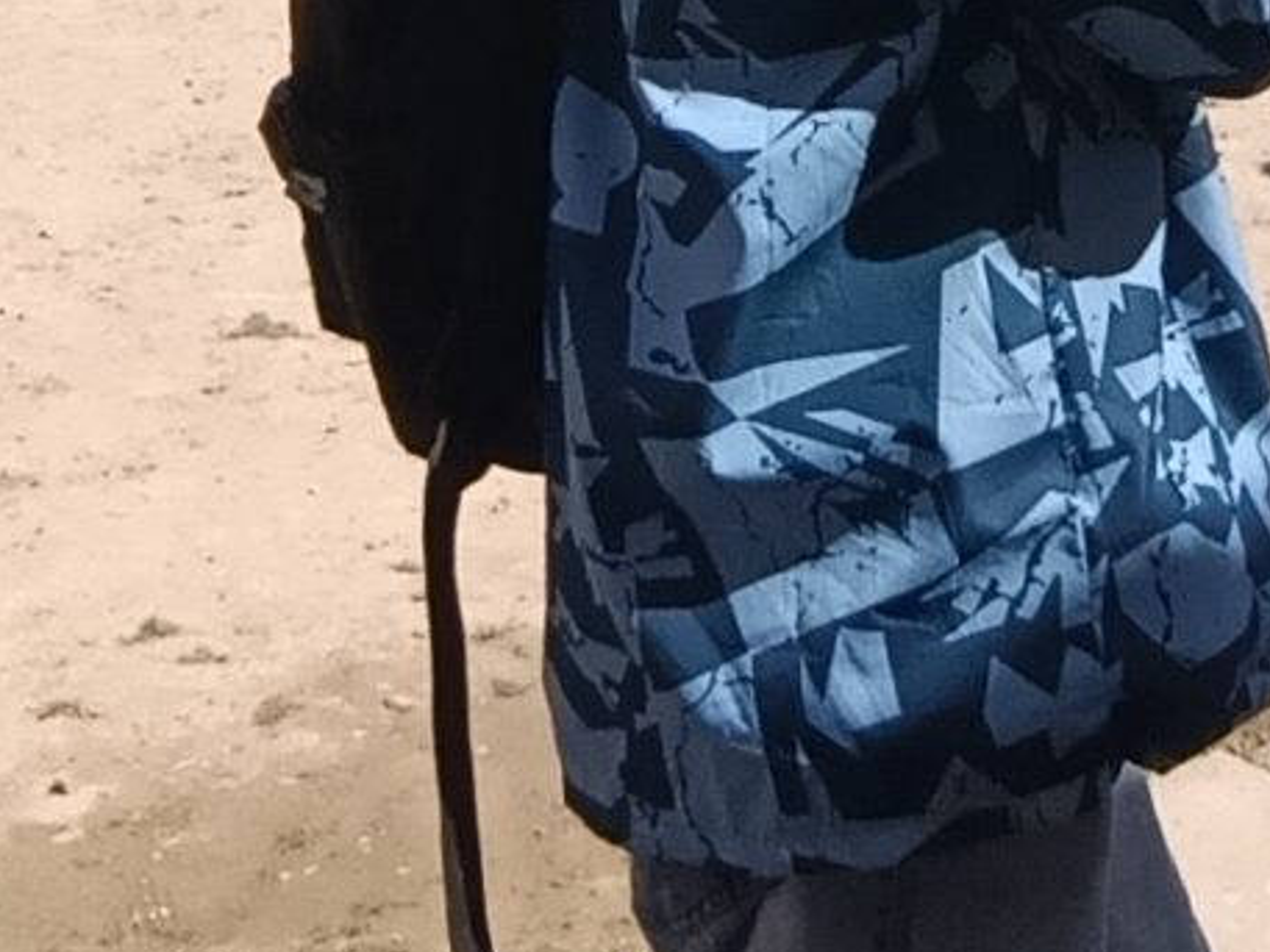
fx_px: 3083
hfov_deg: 23.0
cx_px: 967
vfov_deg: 14.9
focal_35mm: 84
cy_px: -849
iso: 52
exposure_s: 1/1012
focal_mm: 1.65
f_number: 2.2
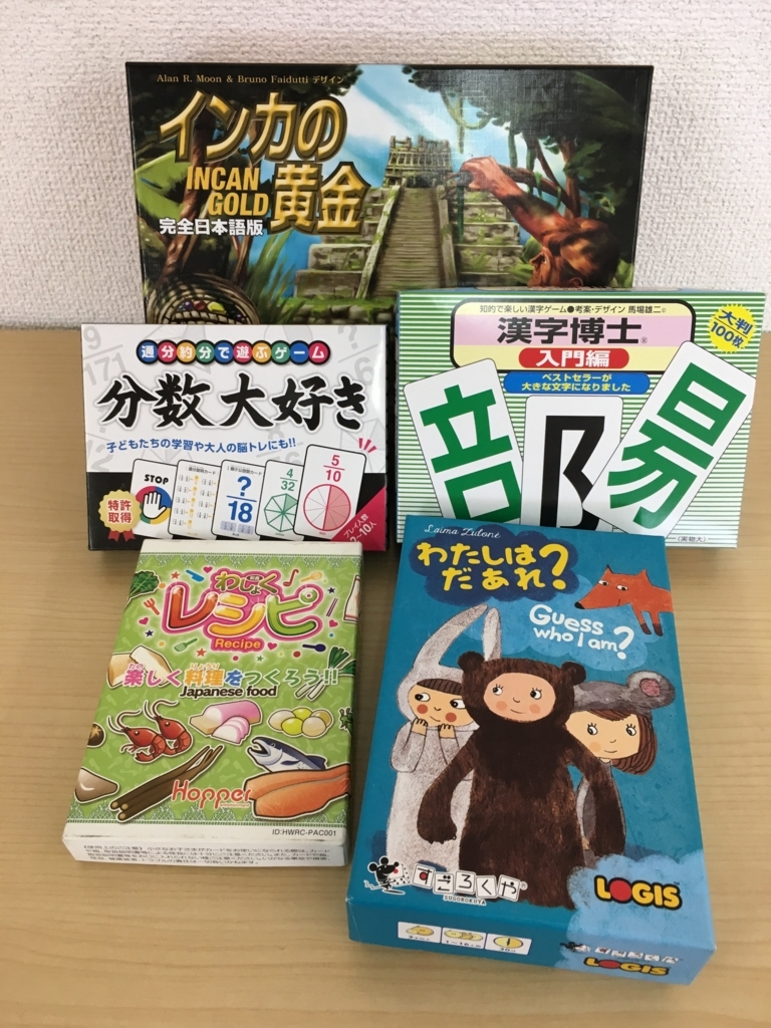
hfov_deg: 48.2
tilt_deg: -47.8
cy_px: 514
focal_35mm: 29
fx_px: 861
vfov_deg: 61.7
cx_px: 386
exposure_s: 1/30
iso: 25
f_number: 2.2
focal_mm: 4.15
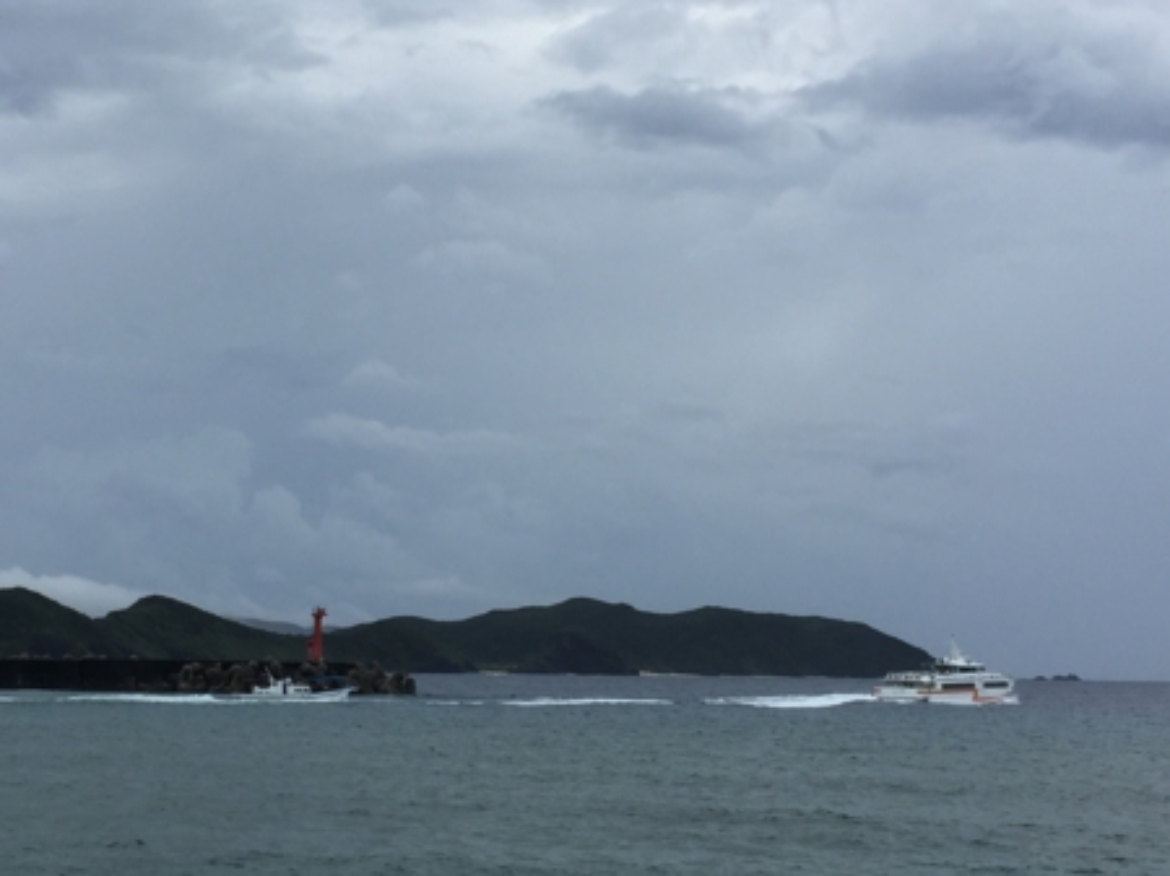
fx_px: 2230
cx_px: 419
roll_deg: -1.3
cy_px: 546
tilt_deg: +4.6
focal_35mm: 66
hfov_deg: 29.3
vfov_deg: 22.2
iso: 32
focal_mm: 4.15
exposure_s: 1/2326
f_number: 2.2
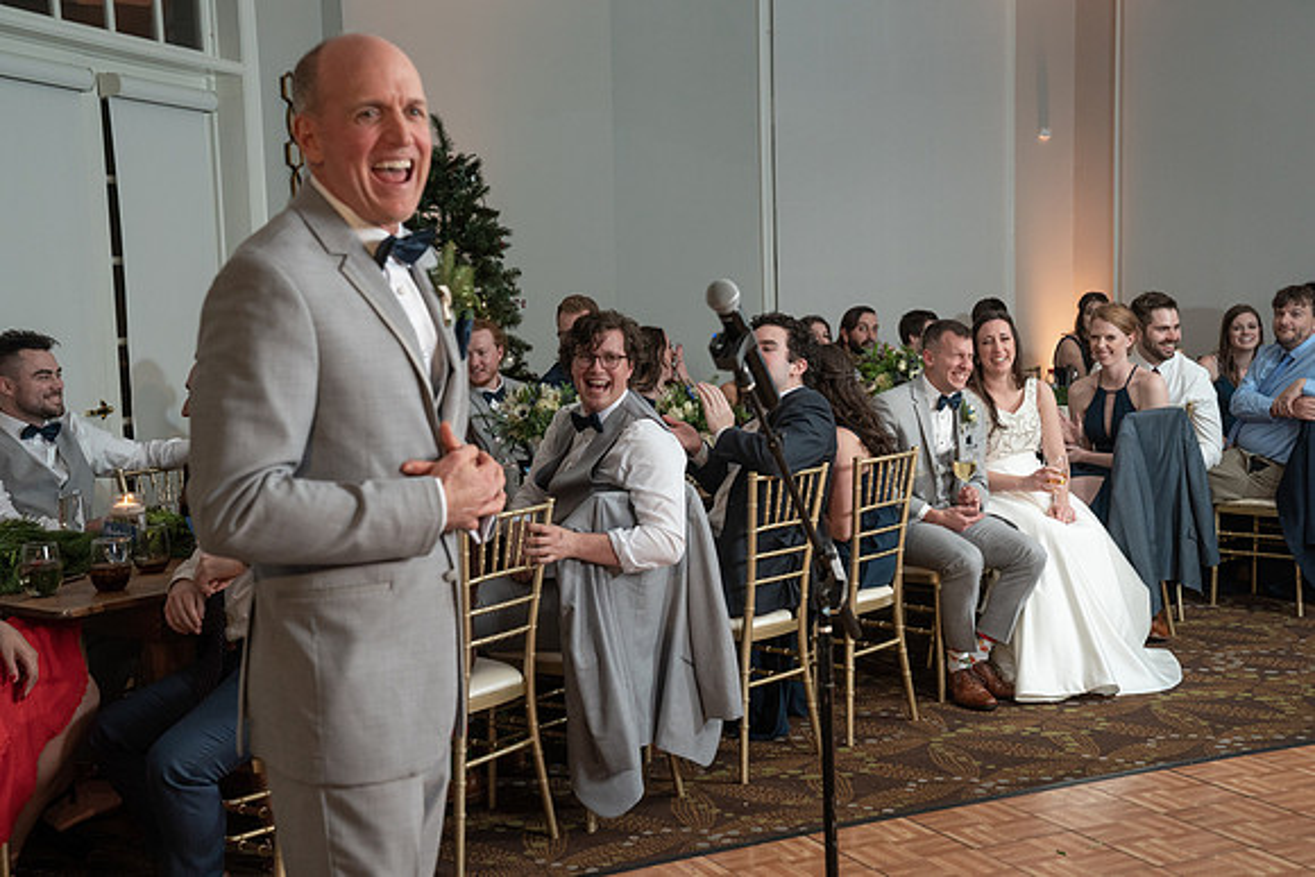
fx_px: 1754
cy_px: 438
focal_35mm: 48
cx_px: 658
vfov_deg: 28.1
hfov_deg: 41.1
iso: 2000
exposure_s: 1/200
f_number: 5
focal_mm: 48
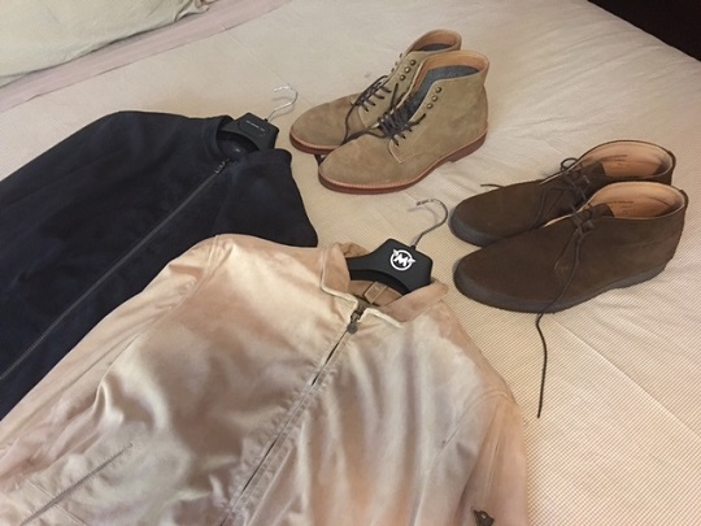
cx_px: 350
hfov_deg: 61.7
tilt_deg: -51.7
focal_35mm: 29
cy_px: 263
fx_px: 587
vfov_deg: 48.2
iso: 125
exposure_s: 1/4
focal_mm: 4.15
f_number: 2.2
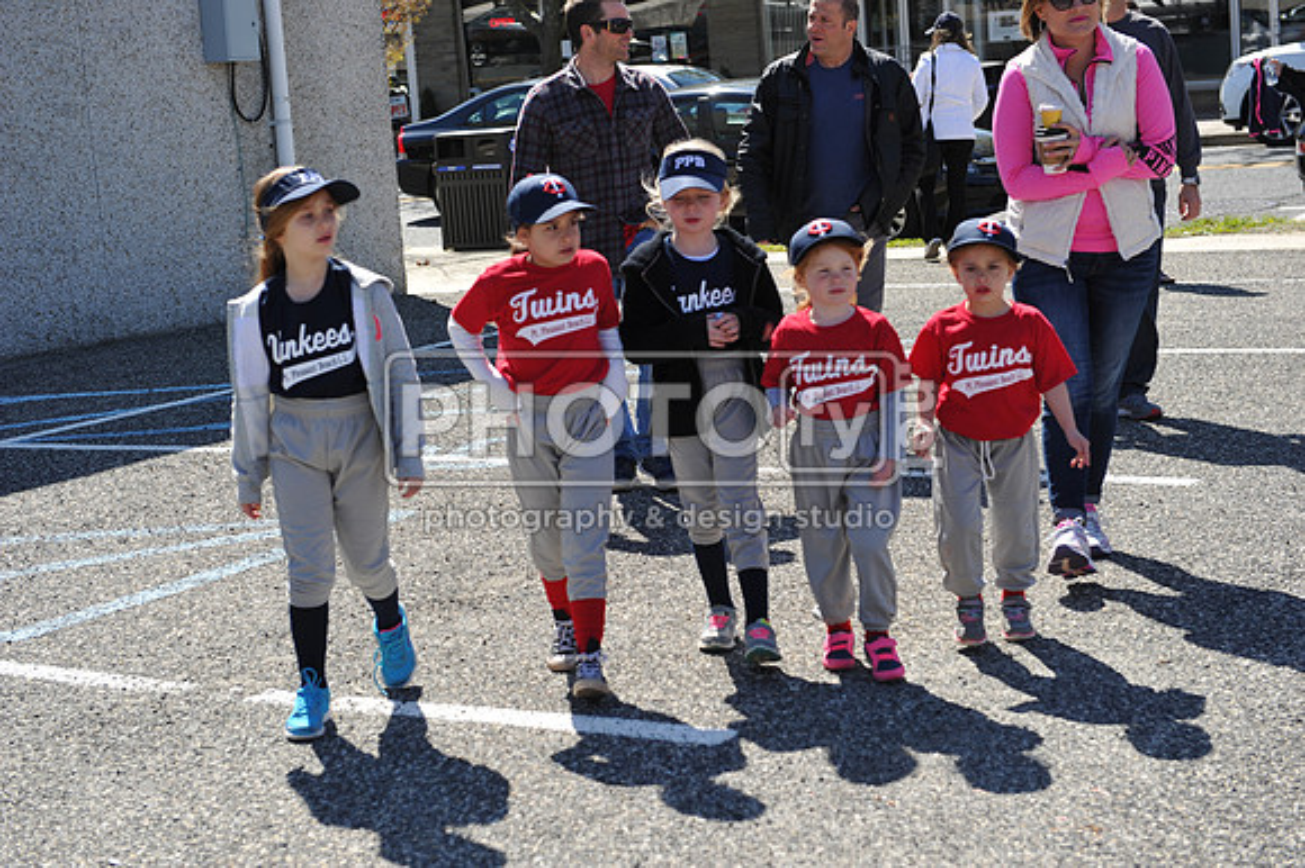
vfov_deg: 19.4
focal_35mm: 70
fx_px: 2536
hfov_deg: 28.9
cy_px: 434
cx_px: 652
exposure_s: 1/500
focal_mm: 70
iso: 200
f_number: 5
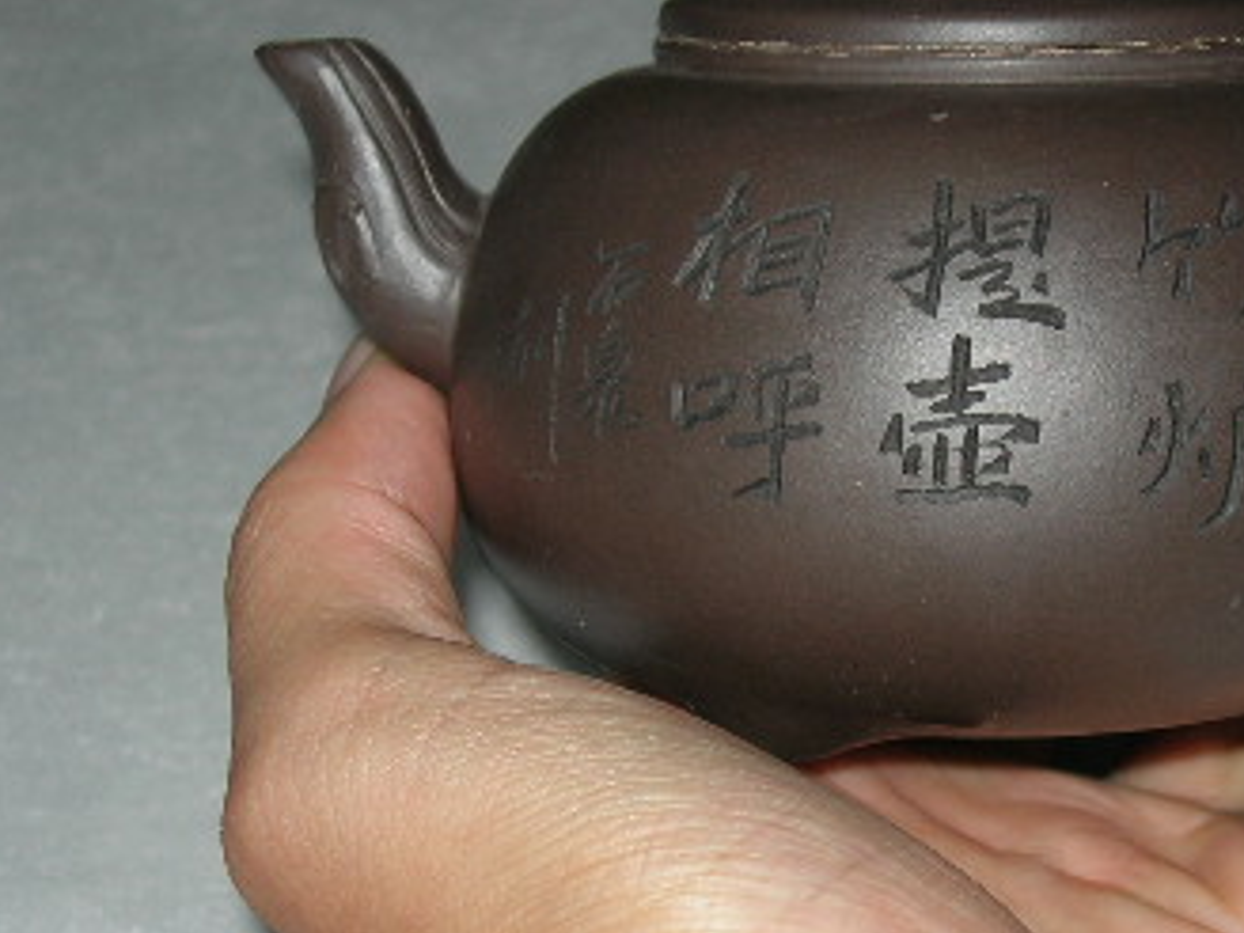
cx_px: 1013
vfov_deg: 12.4
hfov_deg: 16.4
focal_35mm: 119
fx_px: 4277
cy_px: 542
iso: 64
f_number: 3.5
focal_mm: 12.7
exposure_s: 1/60.1
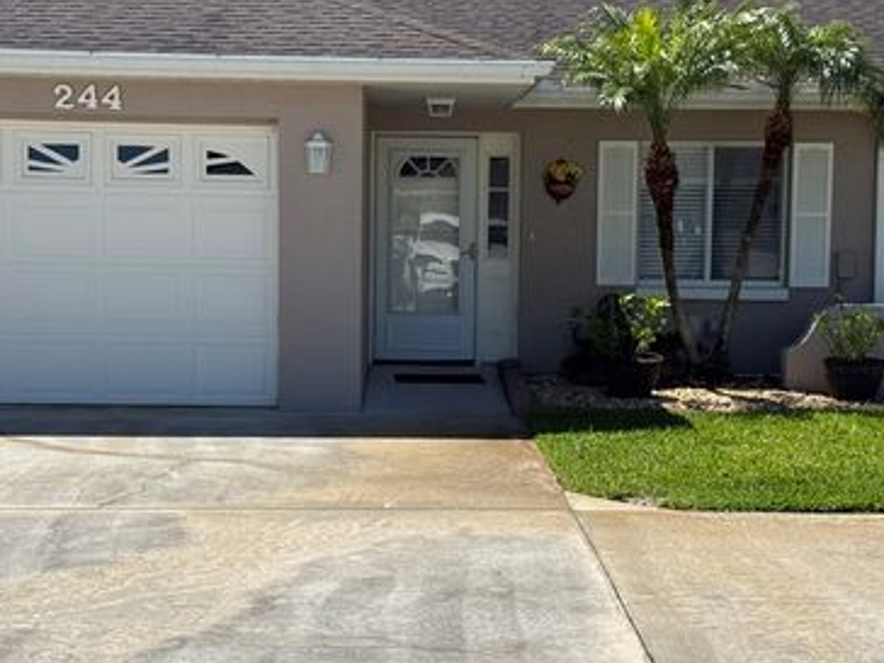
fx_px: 1685
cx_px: 444
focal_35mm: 66
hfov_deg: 29.4
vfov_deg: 22.2
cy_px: 363
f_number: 1.78
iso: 64
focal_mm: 6.76
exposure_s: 1/5587
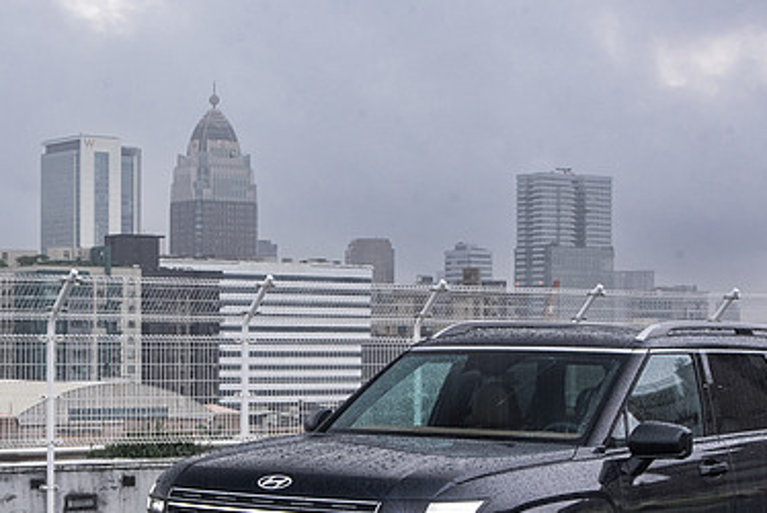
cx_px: 256
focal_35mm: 100
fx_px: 2132
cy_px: 303
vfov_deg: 13.7
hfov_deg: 20.3
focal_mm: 48
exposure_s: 1/40
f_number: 5.6
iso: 800
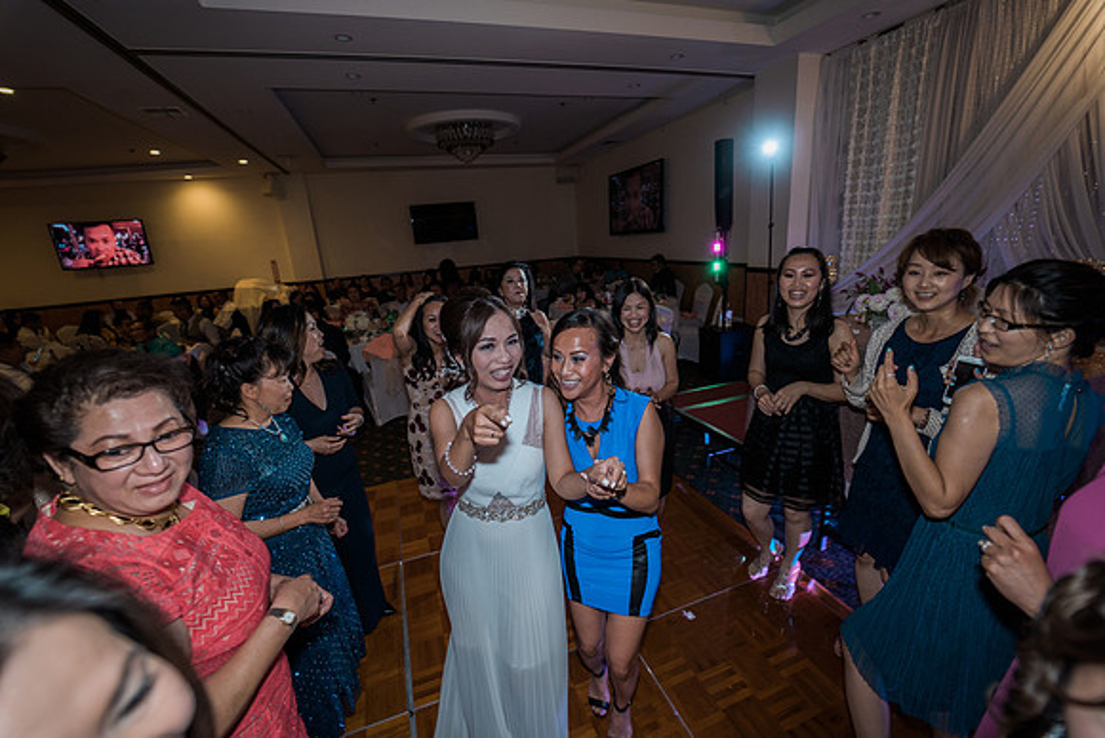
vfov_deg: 81.2
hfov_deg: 104.2
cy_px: 369
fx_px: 430
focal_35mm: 14
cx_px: 552
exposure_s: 1/160
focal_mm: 14
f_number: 2.8
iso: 800
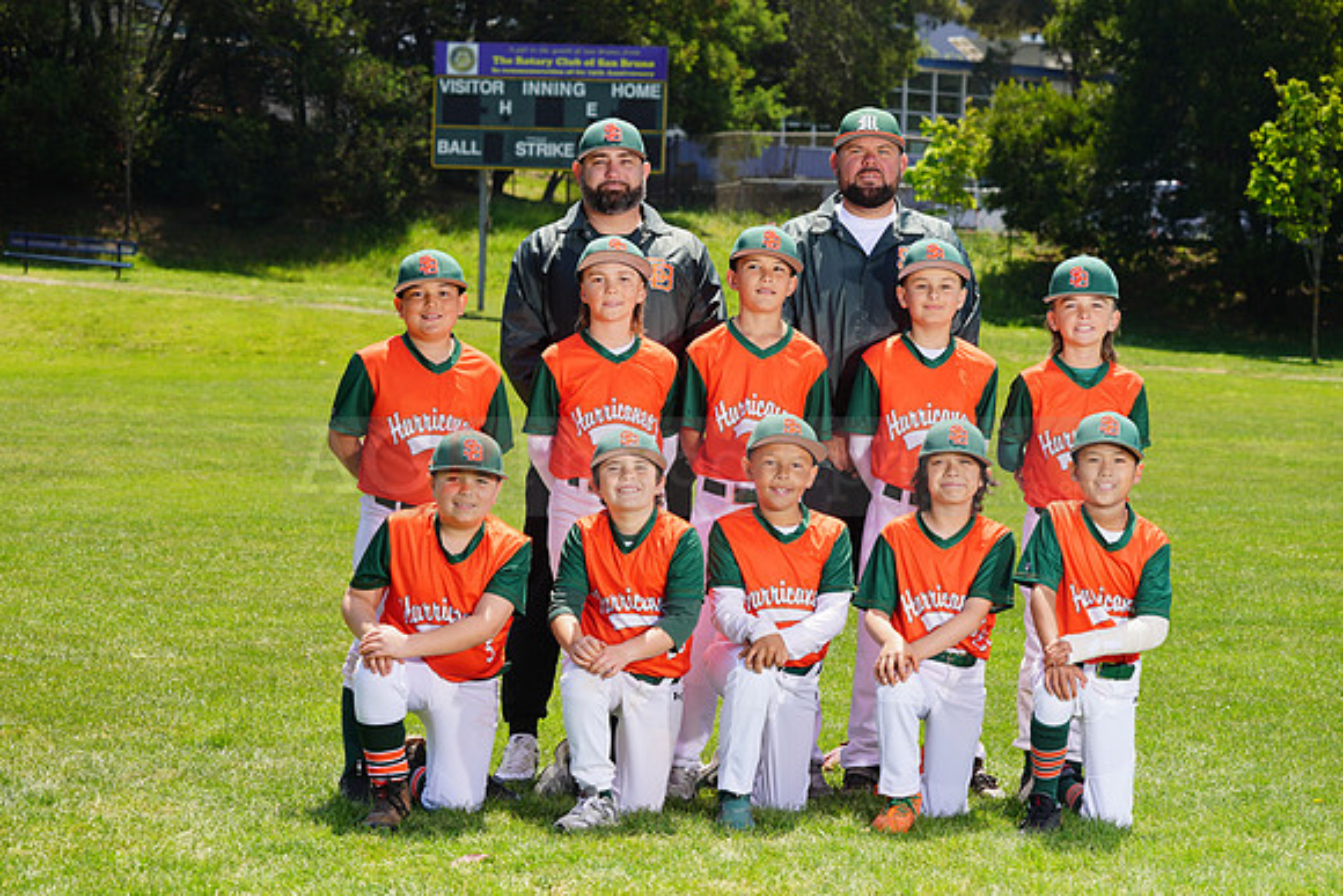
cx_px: 672
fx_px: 3731
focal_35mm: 100
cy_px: 448
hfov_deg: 20.4
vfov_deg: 13.7
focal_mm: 100
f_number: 8
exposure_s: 1/250
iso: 100
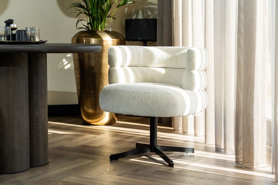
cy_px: 90
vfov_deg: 21.3
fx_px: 493
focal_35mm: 64
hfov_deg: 31.5
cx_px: 139
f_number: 3.5
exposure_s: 1/125
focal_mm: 61.2
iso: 125
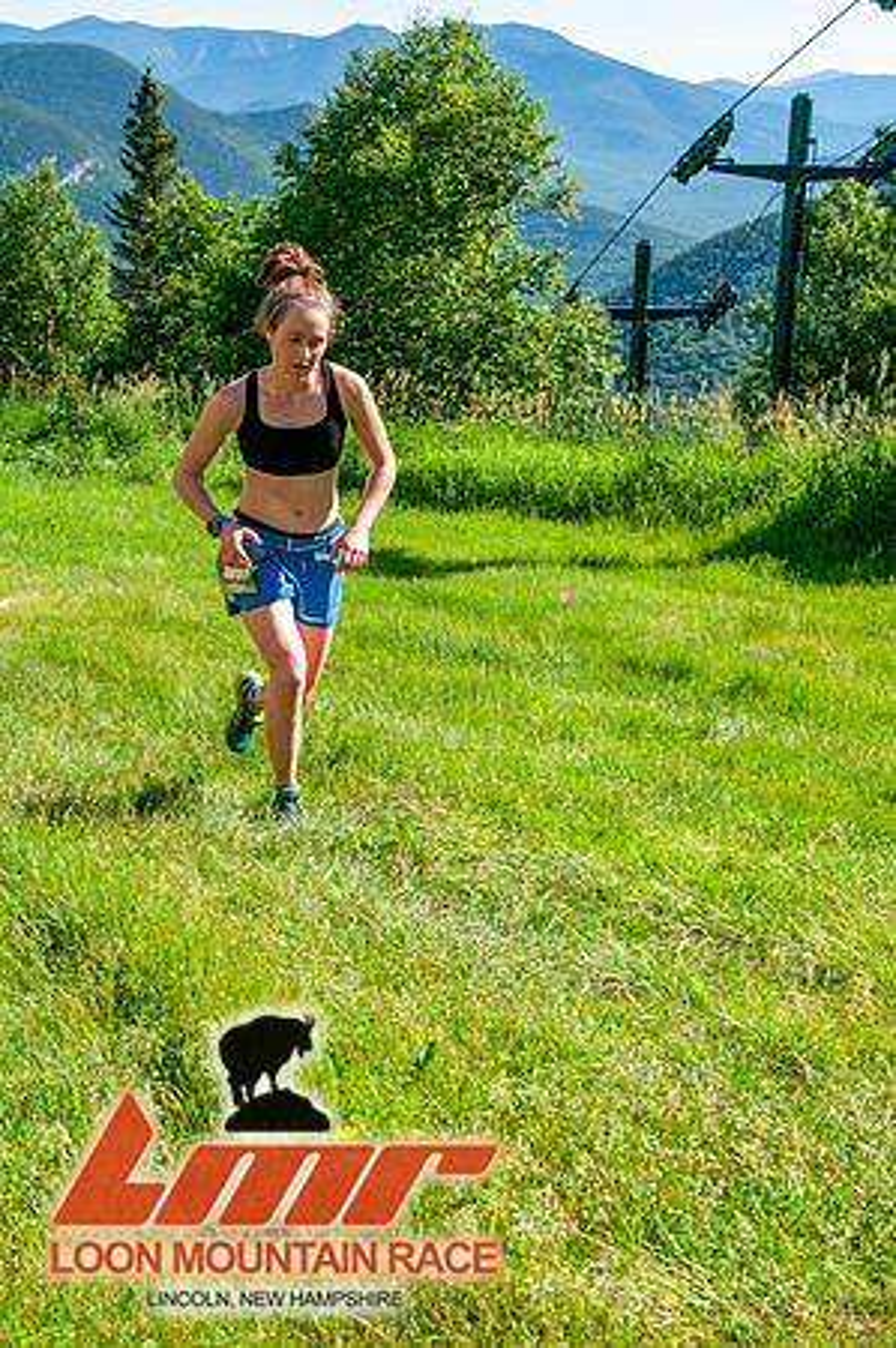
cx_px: 448
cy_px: 674
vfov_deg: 38.9
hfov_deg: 26.4
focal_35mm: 51
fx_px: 1908
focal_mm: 34
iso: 200
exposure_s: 1/400
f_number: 8
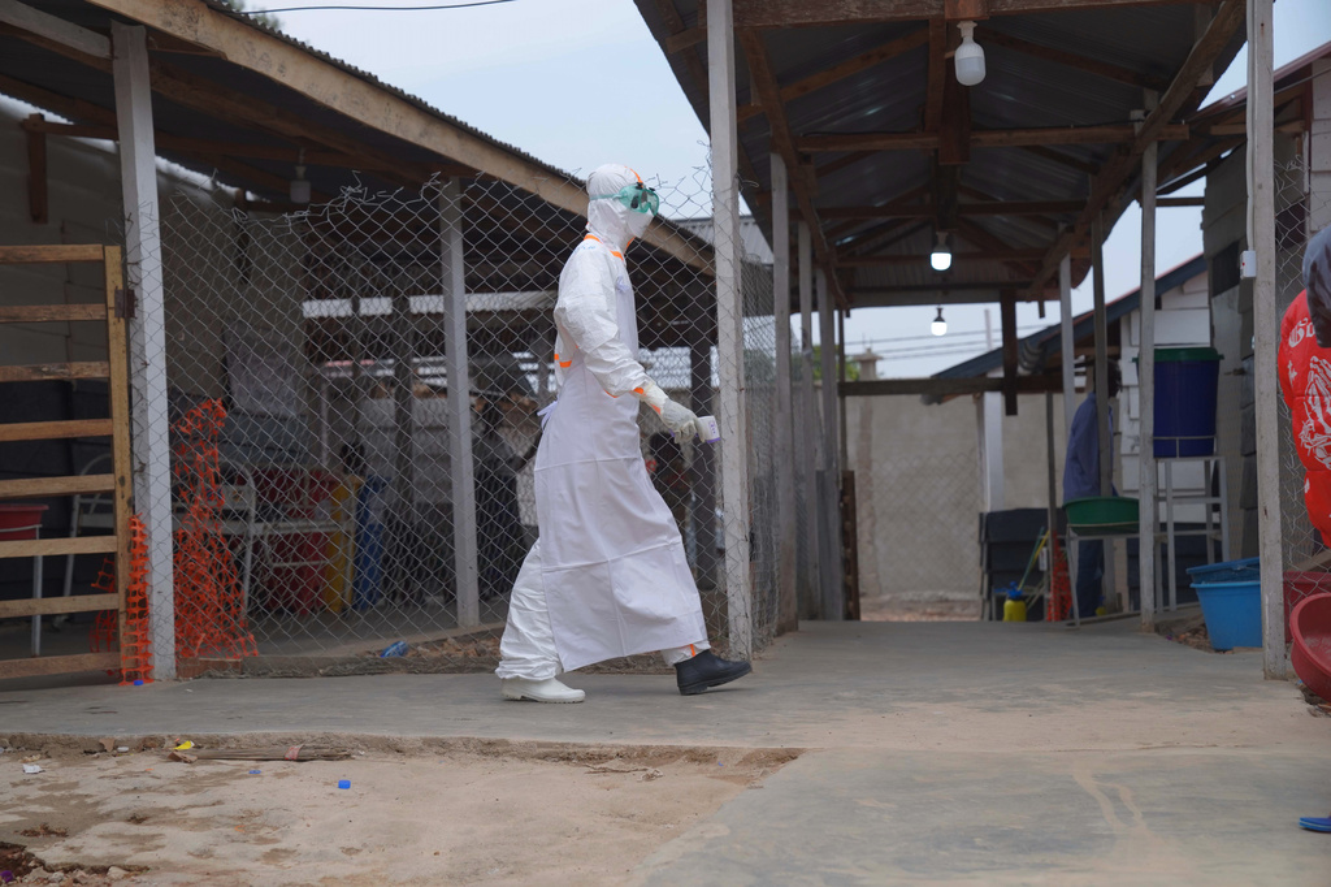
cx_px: 666
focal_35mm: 65
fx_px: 2402
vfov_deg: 20.9
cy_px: 444
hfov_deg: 31.0
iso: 320
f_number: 4
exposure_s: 1/800
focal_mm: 65
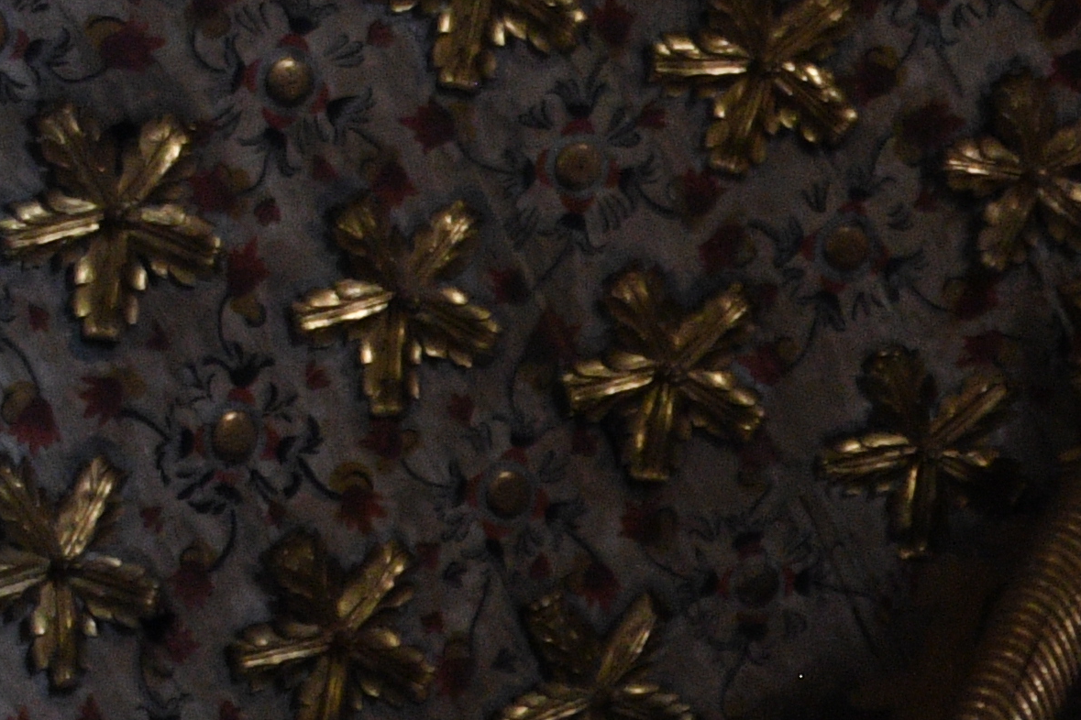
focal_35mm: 170
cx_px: 1935
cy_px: 1205
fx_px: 5104
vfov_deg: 7.9
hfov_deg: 11.3
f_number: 5
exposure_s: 1/100
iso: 2000
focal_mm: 24
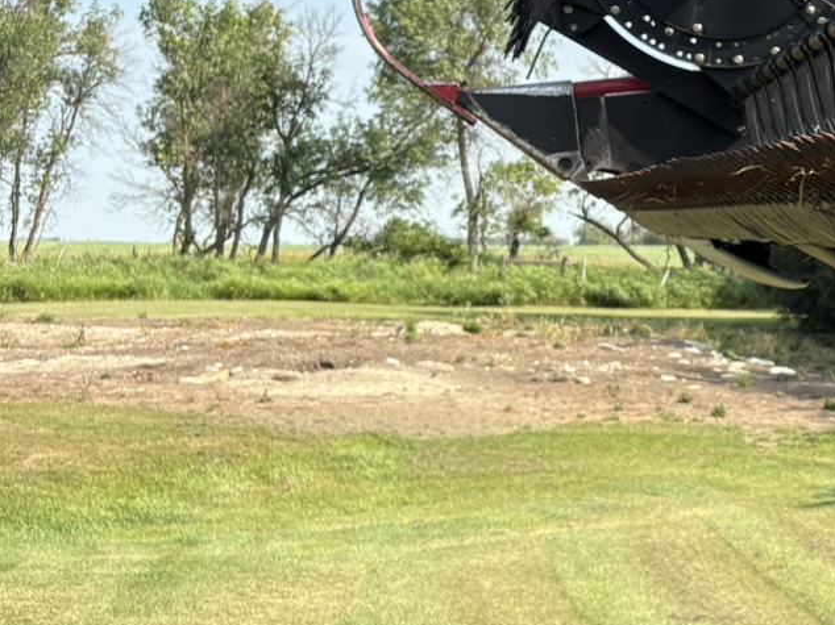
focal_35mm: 84
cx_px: 1177
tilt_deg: +4.2
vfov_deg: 17.3
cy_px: 76
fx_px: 2025
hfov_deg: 20.6
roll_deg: -0.2
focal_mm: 5.96
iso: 50
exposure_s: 1/1848
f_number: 1.6
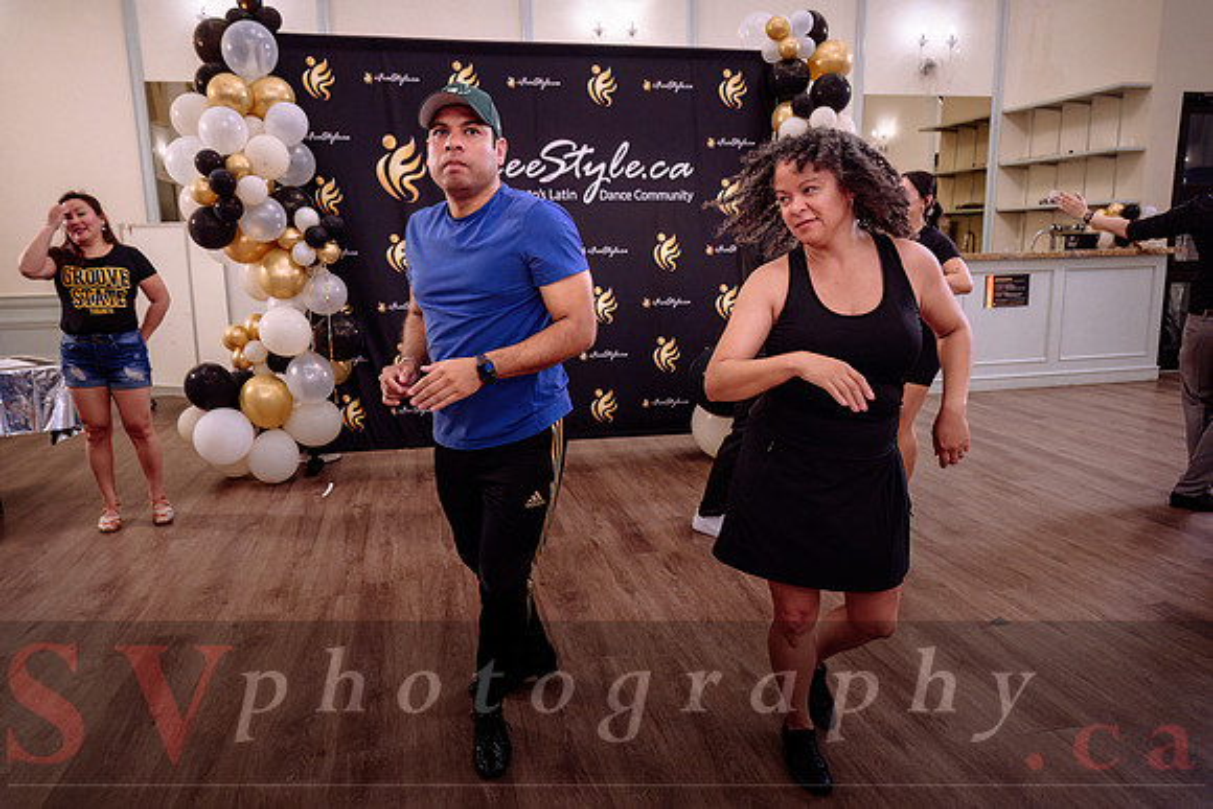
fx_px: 891
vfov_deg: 48.9
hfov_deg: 68.5
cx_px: 606
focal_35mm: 26
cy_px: 414
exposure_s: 1/160
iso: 1600
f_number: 4
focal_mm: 25
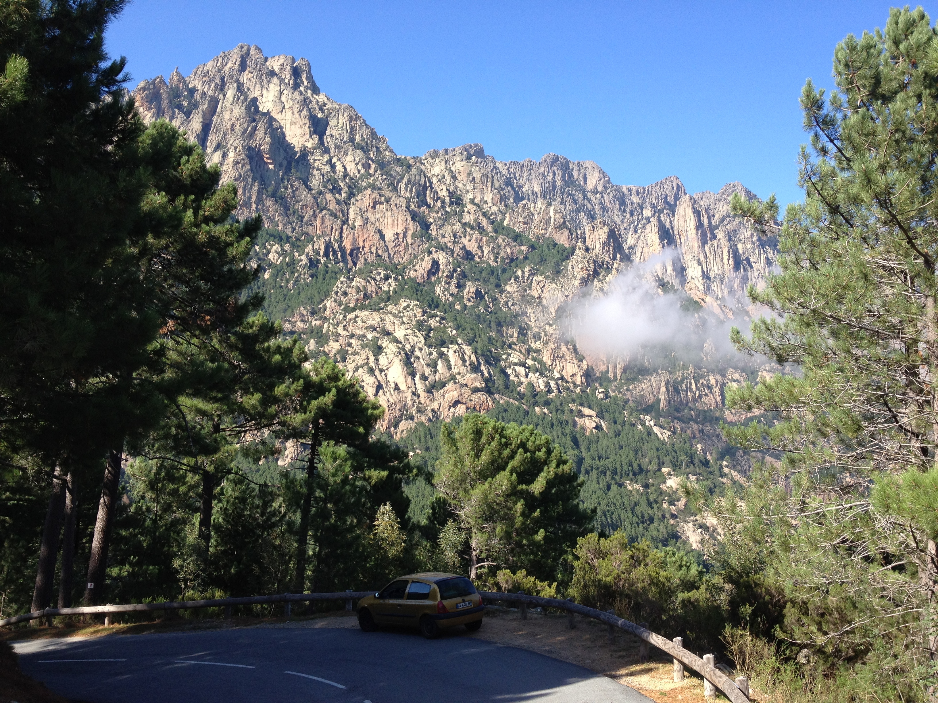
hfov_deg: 52.6
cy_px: 352
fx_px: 948
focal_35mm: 35
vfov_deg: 40.7
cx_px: 469
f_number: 2.4
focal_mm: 4.28
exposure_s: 1/717
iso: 64
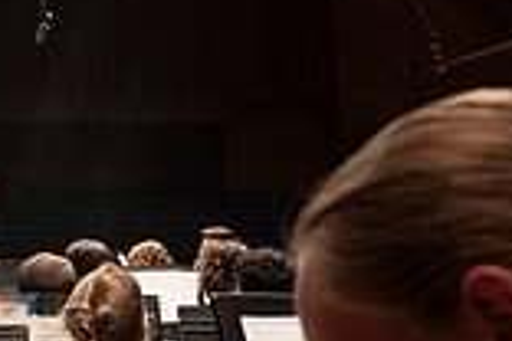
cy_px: -97
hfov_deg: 20.4
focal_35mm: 94
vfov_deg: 14.0
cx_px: -89
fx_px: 1337
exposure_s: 1/250
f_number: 4
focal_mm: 24
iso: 1250
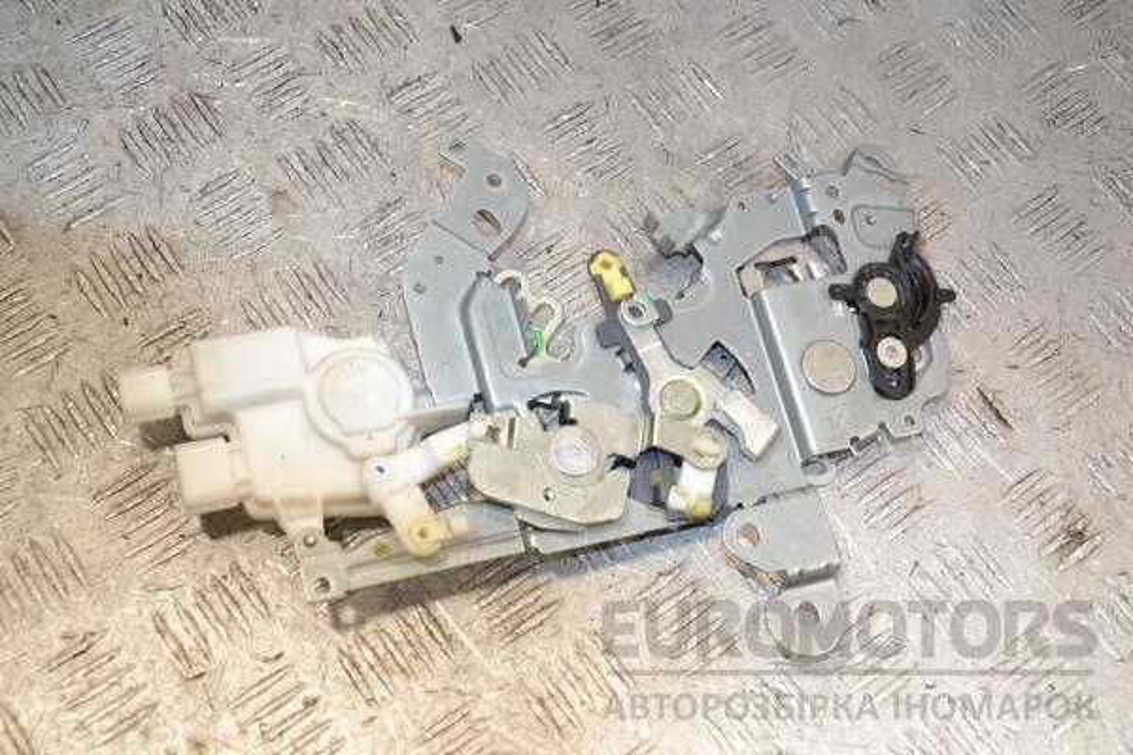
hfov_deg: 38.9
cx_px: 566
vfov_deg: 26.5
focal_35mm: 51
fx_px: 1605
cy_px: 378
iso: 800
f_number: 5.6
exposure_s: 1/200
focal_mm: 34
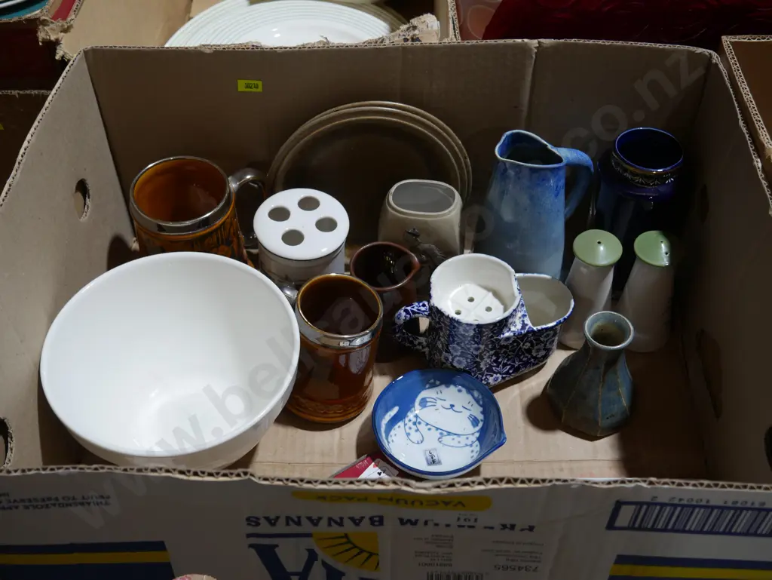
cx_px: 386
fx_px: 892
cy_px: 290
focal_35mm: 40
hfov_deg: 46.8
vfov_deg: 36.0
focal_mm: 20
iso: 200
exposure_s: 1/60
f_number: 4.5
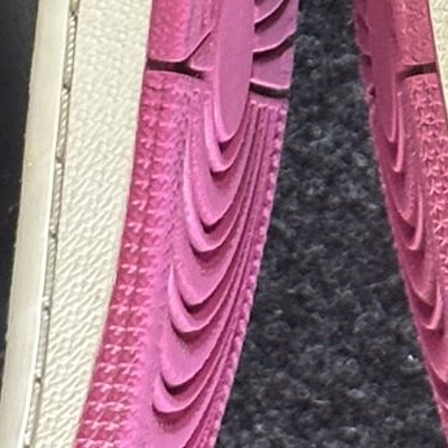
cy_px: -396
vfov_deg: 5.4
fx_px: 4627
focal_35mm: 316
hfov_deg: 5.5
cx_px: 340
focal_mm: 6.86
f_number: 1.78
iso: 200
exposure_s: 1/50
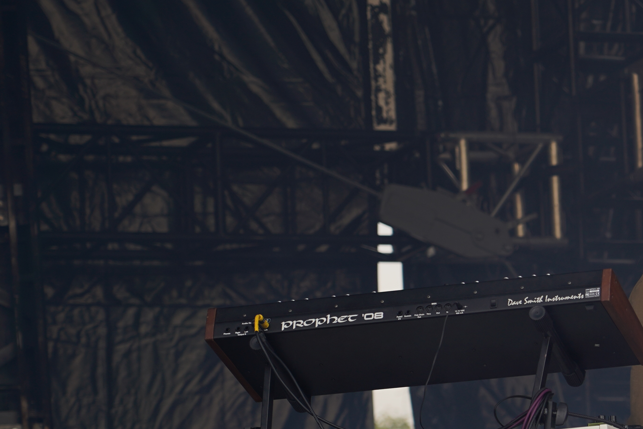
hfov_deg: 8.9
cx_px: 687
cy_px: 412
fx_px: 4108
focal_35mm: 230
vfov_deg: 6.0
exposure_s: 1/200
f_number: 5
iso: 100
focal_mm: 105
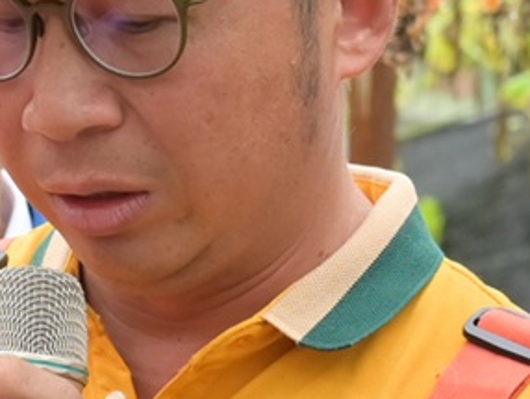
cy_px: 317
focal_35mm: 361
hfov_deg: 5.4
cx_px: -456
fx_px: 5532
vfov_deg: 4.1
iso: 250
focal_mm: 43
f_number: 5
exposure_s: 1/250
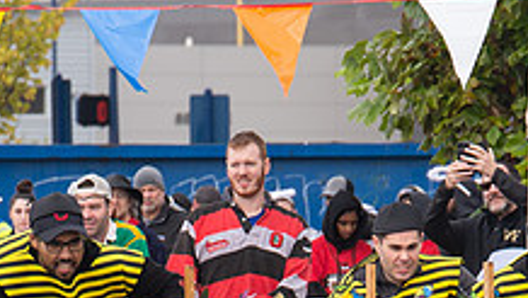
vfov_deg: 1.3
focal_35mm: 913
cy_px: 544
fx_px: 12792
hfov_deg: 2.4
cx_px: 382
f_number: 7.1
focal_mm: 200
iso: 400
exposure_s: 1/500
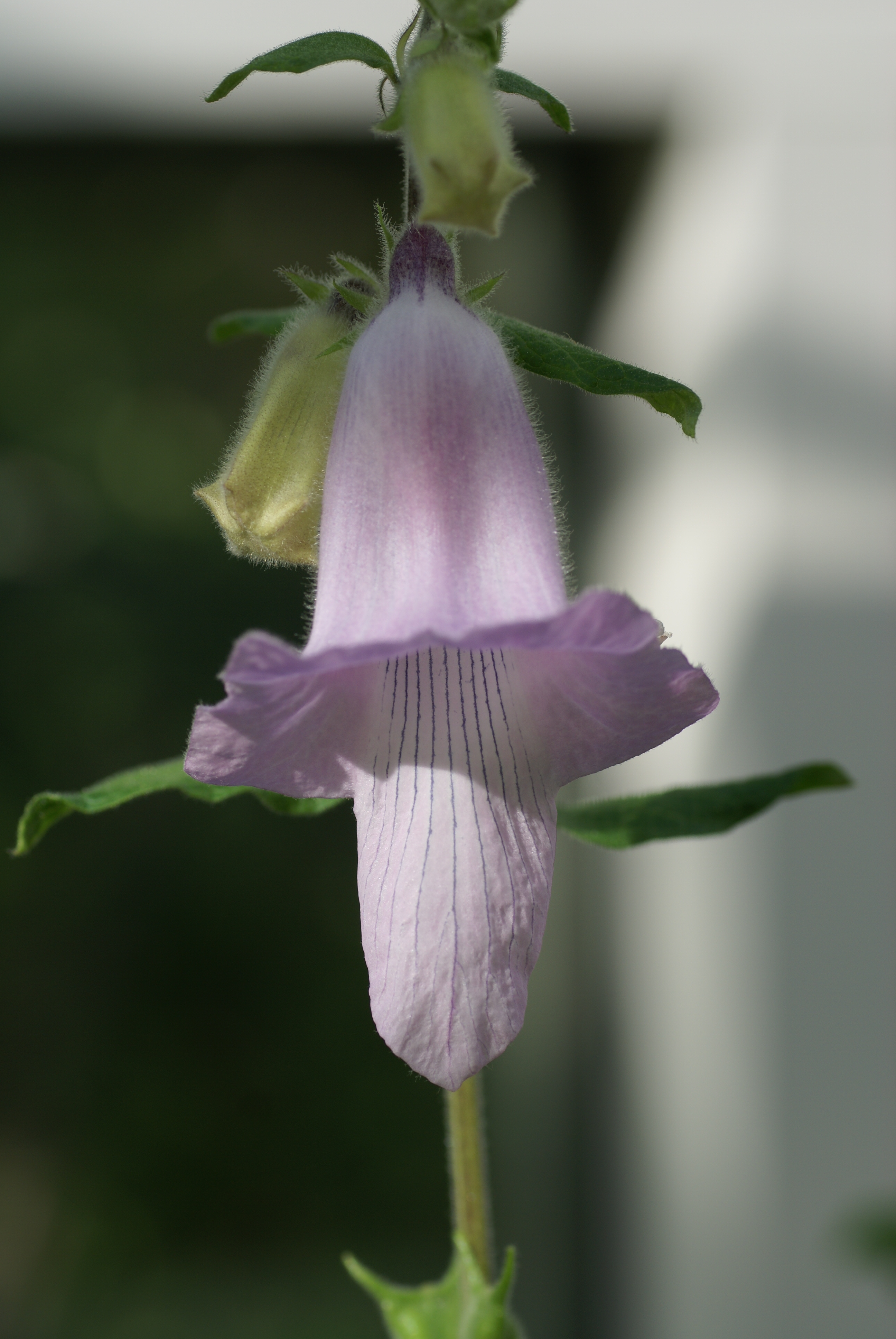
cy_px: 670
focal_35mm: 135
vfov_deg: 15.2
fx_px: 5025
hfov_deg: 10.2
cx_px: 448
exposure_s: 1/160
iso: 100
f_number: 5.6
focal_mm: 90
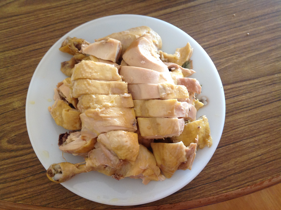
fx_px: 284
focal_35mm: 35
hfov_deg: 52.7
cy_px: 105
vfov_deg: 40.6
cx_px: 140
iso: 160
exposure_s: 1/15
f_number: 2.4
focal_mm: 4.28
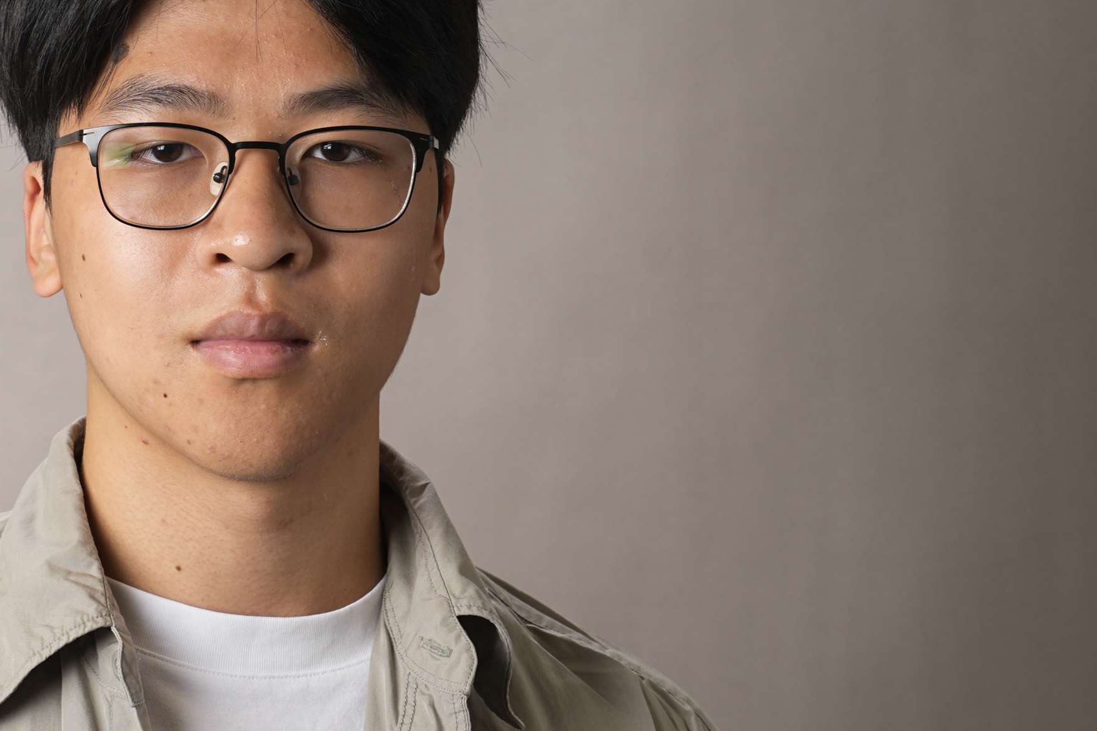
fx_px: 4083
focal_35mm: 134
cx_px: 148
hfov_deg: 15.2
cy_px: 262
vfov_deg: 10.2
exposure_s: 1/125
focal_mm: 51
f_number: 8
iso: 160
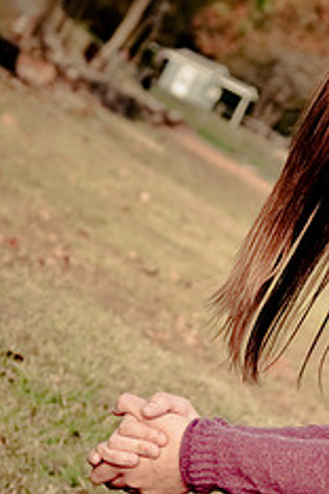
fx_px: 1343
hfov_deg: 13.8
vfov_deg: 20.7
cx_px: 307
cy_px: 327
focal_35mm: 98
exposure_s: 1/500
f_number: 2.8
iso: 100
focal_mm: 34
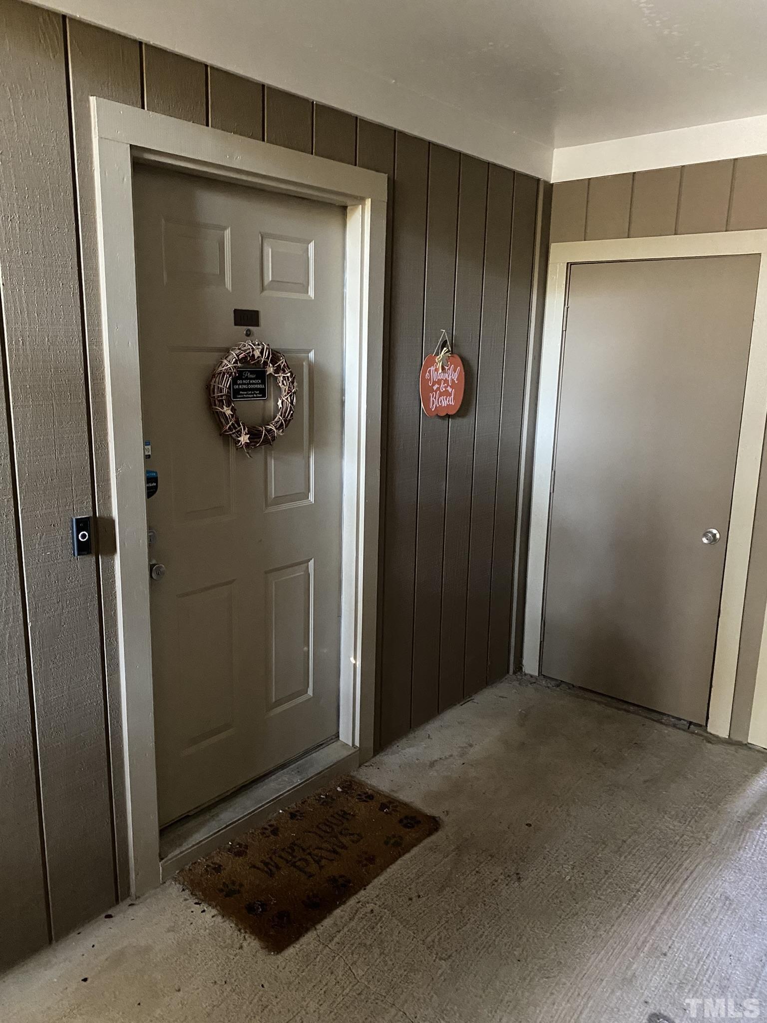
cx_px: 384
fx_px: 768
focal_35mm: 26
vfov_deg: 67.3
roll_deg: -1.0
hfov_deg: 53.1
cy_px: 512
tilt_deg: -11.0
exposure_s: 1/30
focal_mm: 4.25
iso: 800
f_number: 1.8
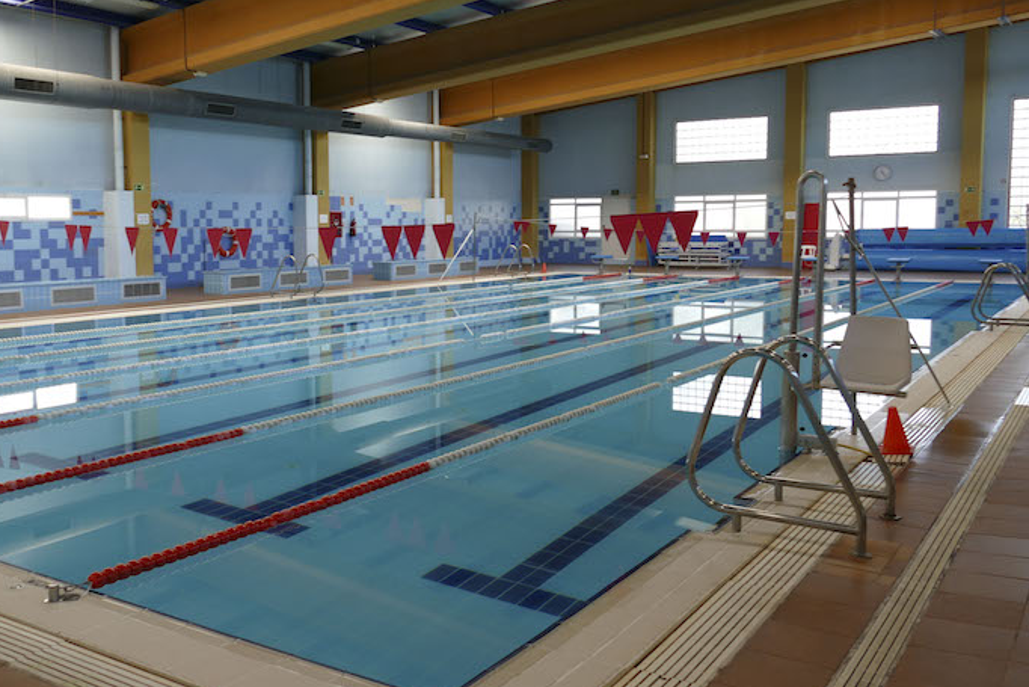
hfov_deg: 56.6
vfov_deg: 40.0
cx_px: 392
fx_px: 943
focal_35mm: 33
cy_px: 341
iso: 160
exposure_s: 1/60
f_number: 2.8
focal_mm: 9.12
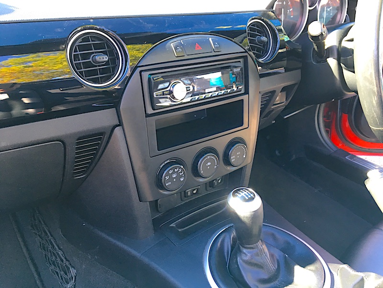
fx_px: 321
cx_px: 192
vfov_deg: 48.2
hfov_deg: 61.7
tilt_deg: -29.7
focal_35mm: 29
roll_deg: +1.4
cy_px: 144
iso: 50
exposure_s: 1/33
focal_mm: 4.15
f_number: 2.2
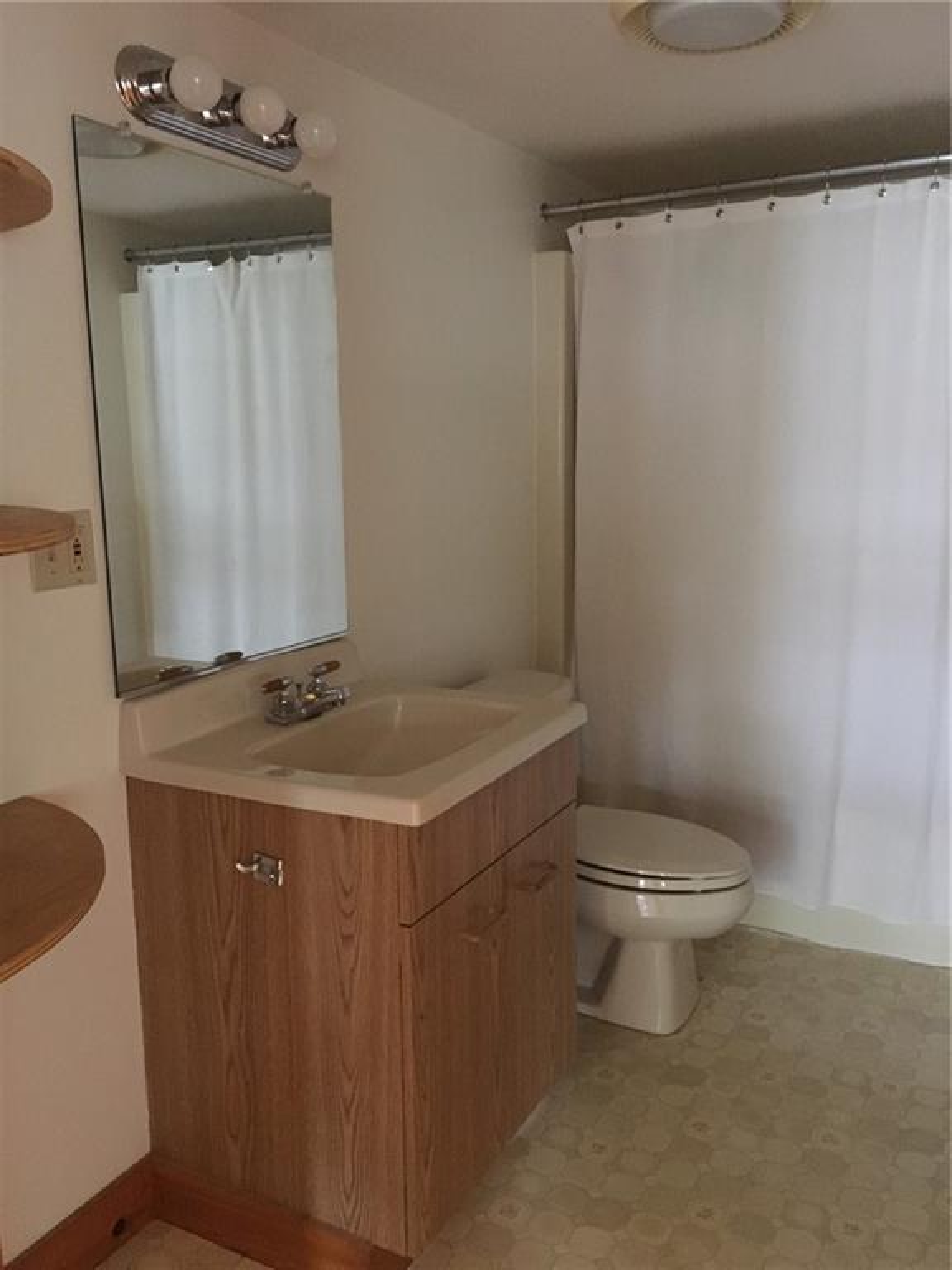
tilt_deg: -10.2
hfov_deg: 48.2
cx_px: 476
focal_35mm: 29
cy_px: 635
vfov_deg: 61.7
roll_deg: +0.8
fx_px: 1063
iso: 500
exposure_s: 1/15
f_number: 2.2
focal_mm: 4.15
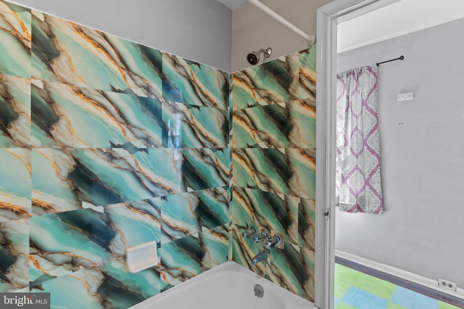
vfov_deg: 70.4
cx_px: 232
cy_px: 154
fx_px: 219
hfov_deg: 93.3
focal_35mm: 17
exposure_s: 1/8
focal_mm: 17
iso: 400
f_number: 8
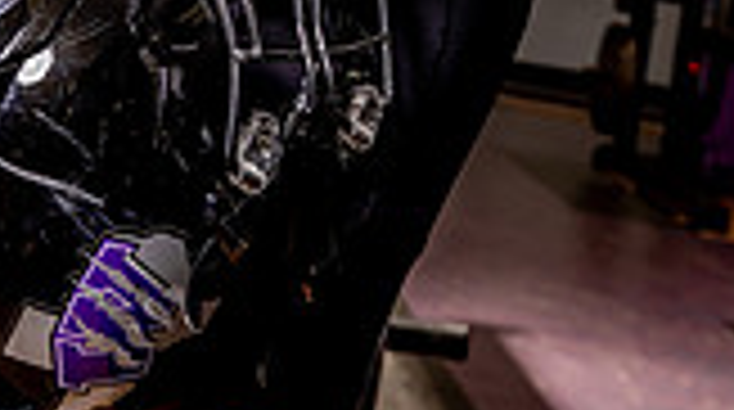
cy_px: -545
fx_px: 2254
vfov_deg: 9.4
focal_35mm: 116
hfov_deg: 18.5
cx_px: 387
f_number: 5.6
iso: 100
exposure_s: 1/200
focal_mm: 40
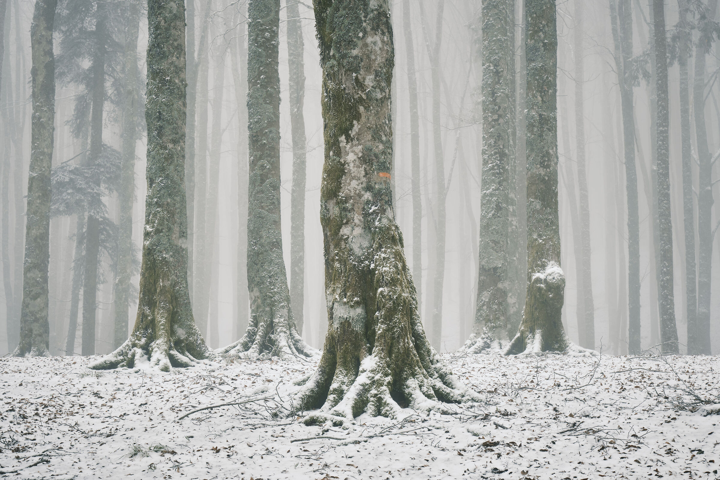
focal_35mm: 56
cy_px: 240
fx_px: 1120
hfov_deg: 35.6
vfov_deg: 24.2
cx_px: 360
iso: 160
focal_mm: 37.4
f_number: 11
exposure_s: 1/10
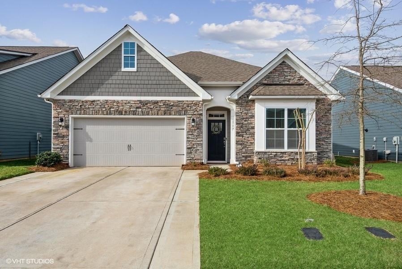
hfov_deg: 76.1
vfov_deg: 55.2
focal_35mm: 23
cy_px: 134
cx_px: 201
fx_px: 257
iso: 125
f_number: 11
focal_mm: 23
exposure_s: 1/160
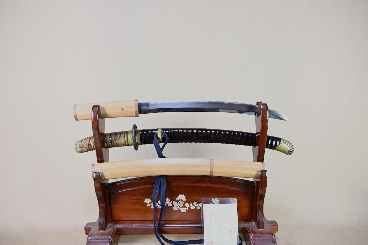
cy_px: 122
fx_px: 314
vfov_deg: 42.6
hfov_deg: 60.7
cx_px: 184
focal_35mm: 31
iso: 100
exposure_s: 1/3
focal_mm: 20.5
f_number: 3.5
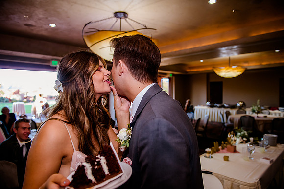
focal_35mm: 24
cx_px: 142
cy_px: 94
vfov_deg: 53.1
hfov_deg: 73.8
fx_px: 189
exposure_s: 1/400
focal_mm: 24
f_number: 2.8
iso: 3200
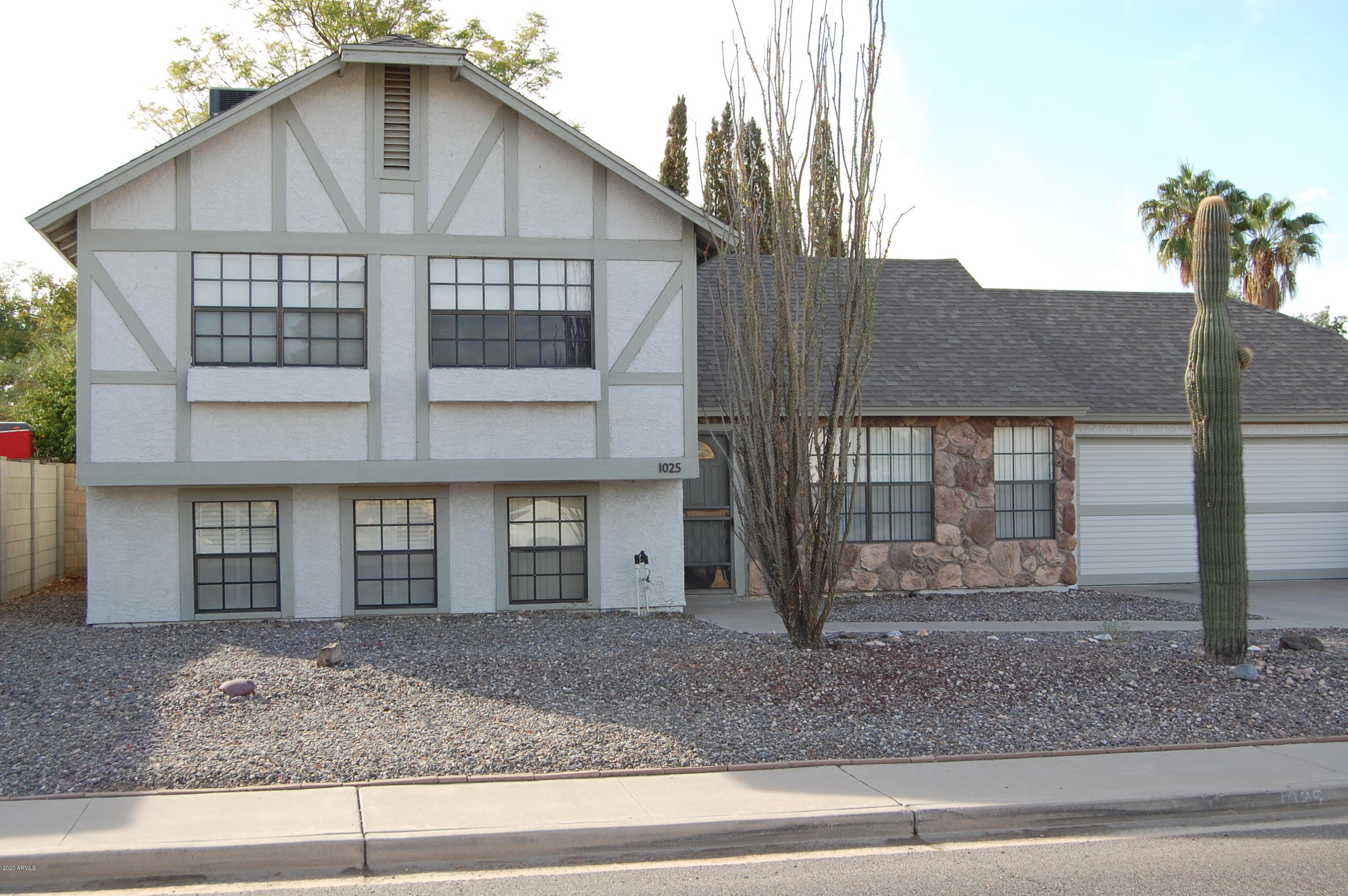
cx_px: 674
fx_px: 1571
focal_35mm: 42
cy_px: 448
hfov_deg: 46.4
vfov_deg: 31.8
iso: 200
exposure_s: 1/200
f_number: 7.1
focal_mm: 28
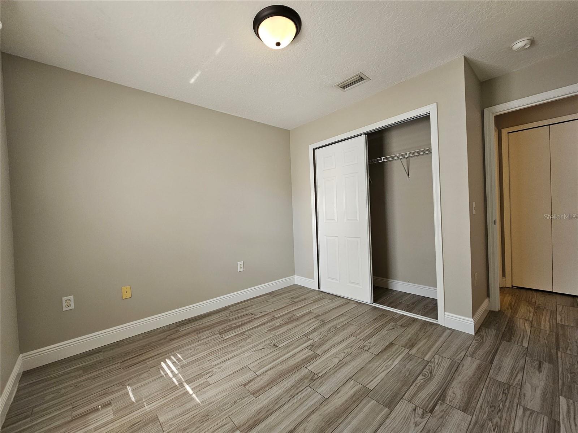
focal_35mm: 13
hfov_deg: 106.2
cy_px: 216
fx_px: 217
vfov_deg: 89.9
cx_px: 289
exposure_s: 1/60
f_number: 2.2
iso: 125
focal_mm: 2.2
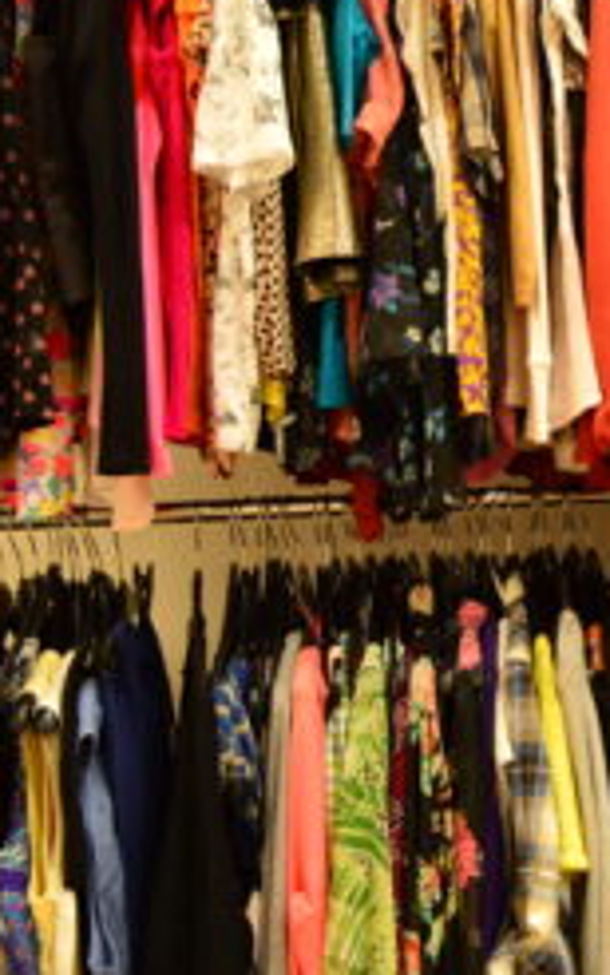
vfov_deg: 30.6
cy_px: 478
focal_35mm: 67
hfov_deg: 17.9
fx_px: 1780
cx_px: 832
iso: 1600
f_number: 4.5
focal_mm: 18
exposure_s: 1/80
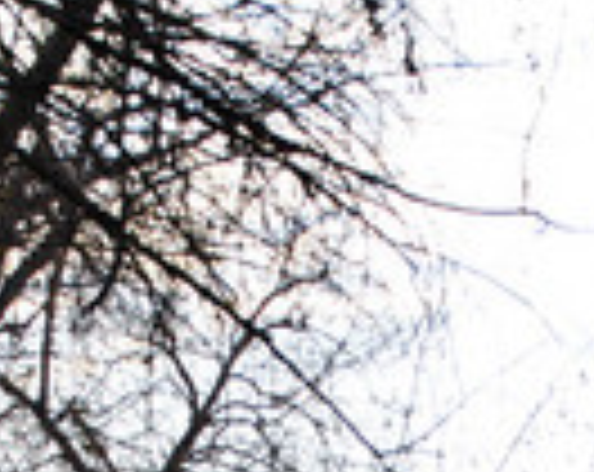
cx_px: 515
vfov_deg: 8.1
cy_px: 890
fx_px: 3192
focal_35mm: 182
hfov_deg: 10.6
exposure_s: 1/80
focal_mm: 34
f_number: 8
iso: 200
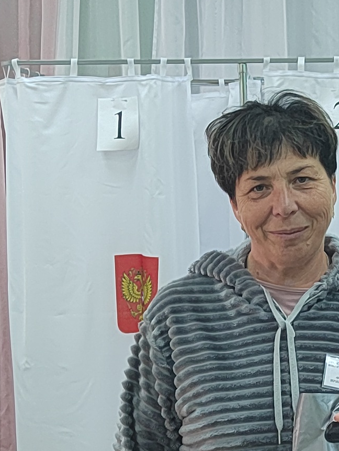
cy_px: 403
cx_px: 375
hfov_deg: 13.9
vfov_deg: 18.6
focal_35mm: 104
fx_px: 1357
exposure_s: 1/50
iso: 1153
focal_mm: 5.52
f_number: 1.9
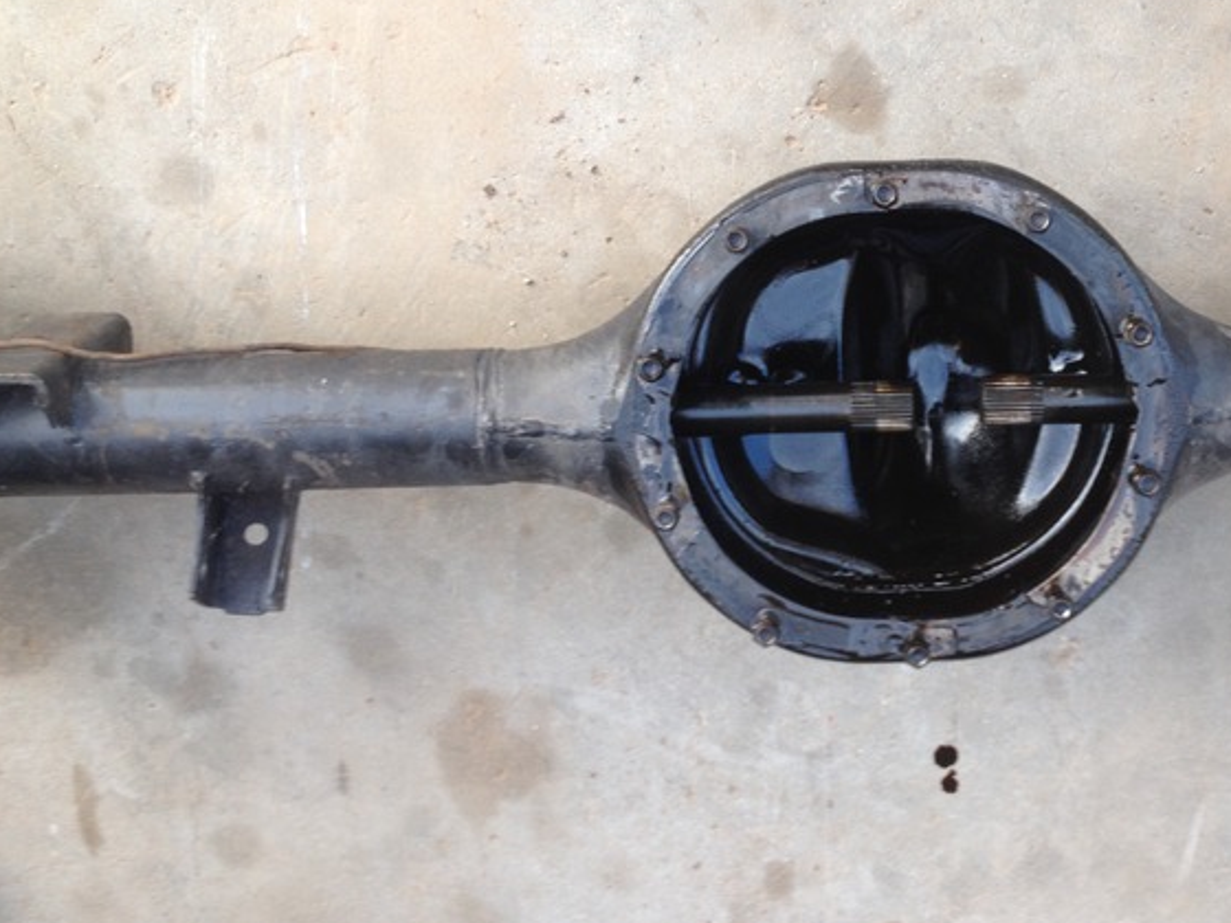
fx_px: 1778
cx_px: 873
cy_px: 385
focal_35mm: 50
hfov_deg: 37.5
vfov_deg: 29.1
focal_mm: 4.28
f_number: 2.4
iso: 50
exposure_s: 1/24
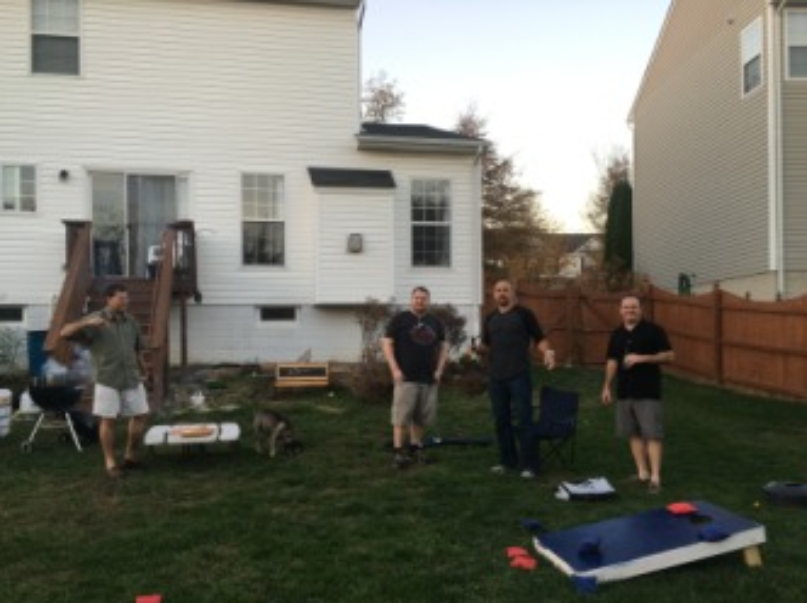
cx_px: 382
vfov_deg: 44.0
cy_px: 331
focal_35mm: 32
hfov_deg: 56.9
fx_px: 745
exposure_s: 1/60
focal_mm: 4.15
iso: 32
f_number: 2.2
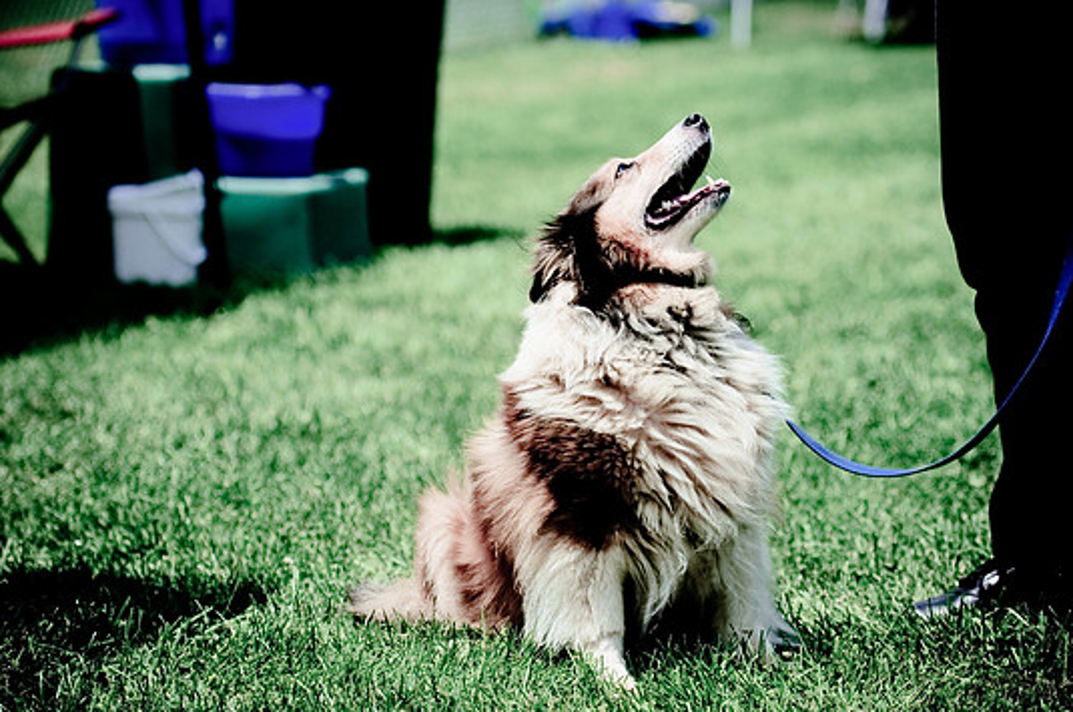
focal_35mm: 130
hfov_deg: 15.8
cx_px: 521
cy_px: 368
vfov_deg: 10.5
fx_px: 3869
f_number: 2.8
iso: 200
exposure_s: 1/5000
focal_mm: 80
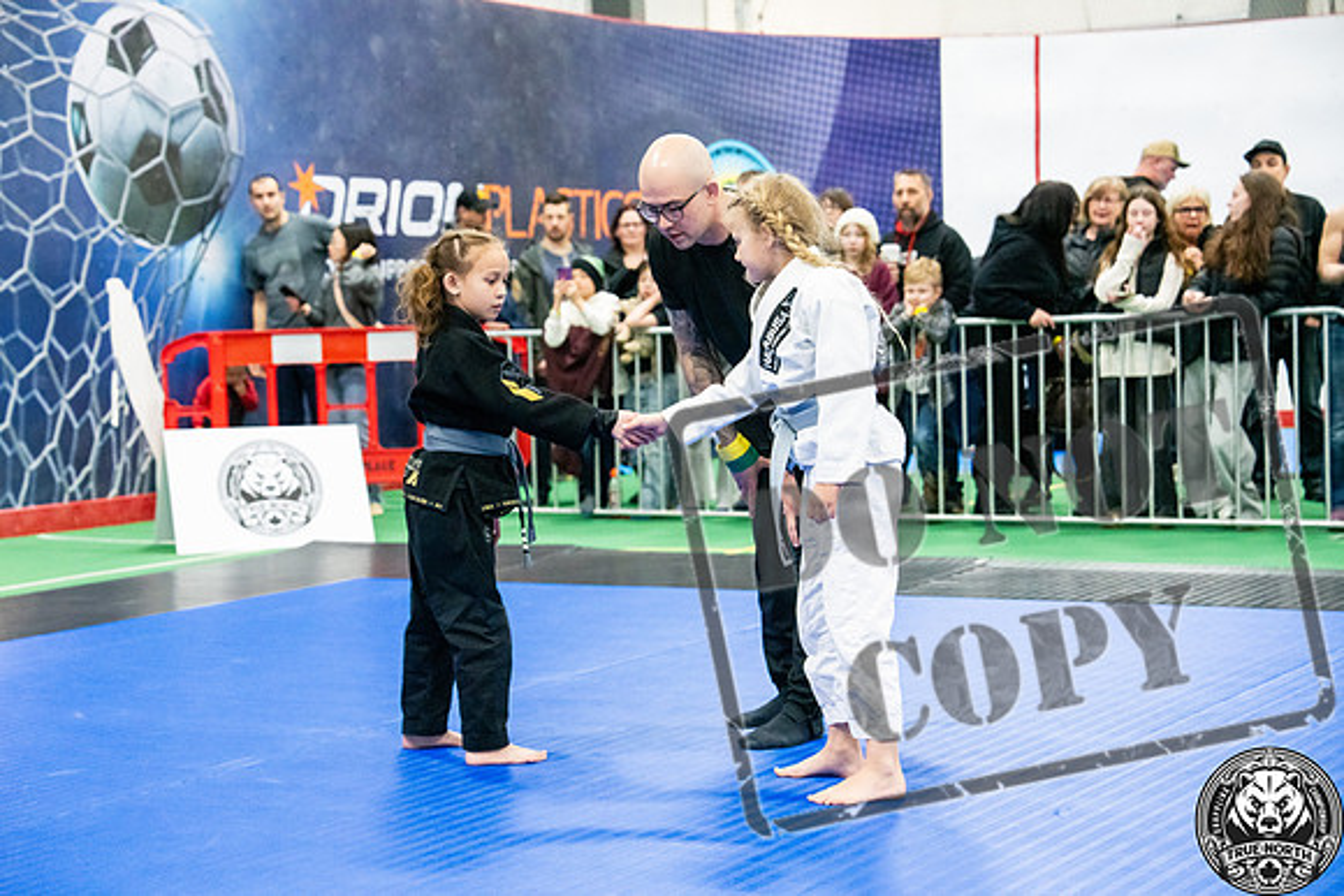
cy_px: 448
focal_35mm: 70
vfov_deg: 19.5
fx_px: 2614
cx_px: 672
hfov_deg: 28.8
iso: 6400
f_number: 4
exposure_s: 1/400
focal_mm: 70
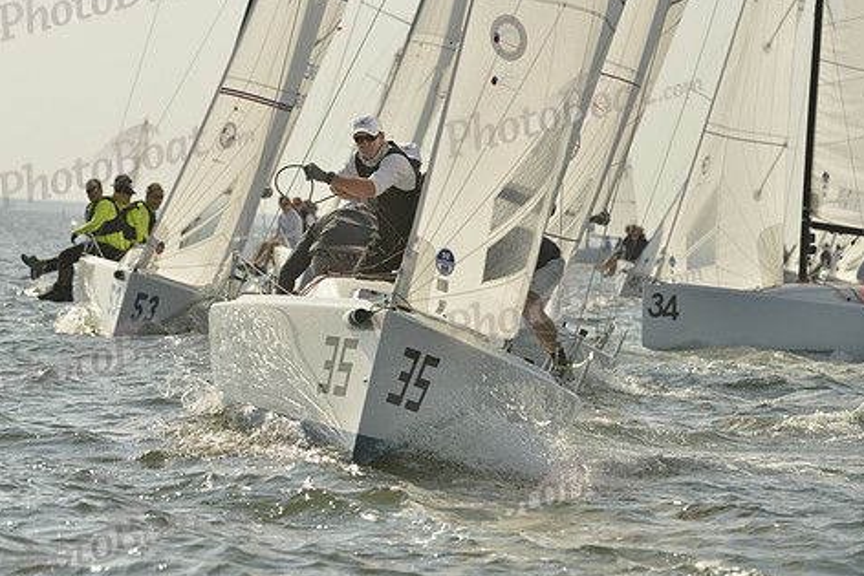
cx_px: 351
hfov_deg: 8.4
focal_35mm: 246
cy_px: 231
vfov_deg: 5.6
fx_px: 5905
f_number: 7.1
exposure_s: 1/1600
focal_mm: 200
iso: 280
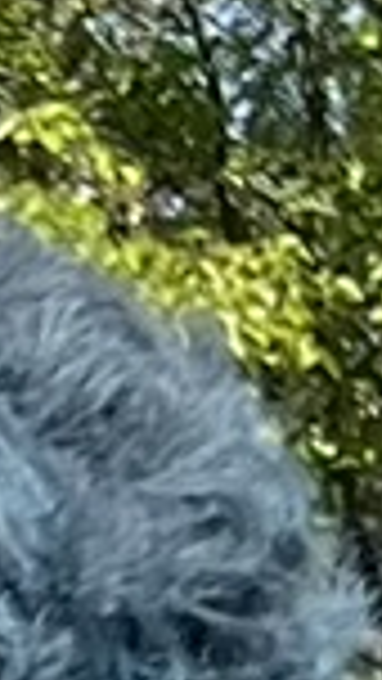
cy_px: 1383
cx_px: -1654
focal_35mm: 192
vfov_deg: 10.3
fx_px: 3455
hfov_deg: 4.9
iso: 50
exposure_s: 1/5076
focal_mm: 5.7
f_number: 1.5
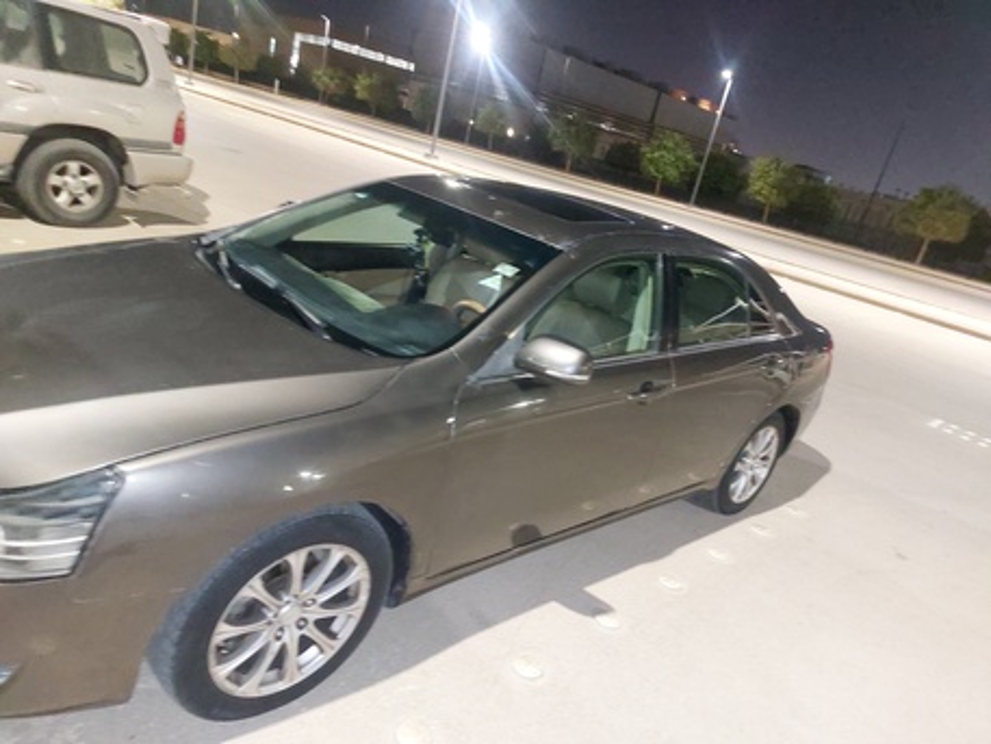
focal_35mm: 24
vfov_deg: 56.8
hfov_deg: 71.6
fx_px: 687
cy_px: 372
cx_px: 496
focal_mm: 5.23
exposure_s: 1/25
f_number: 1.8
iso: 1250
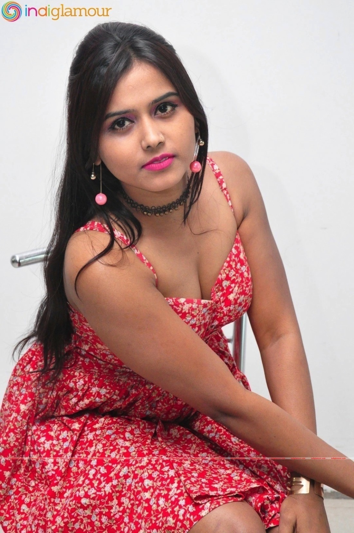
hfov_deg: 17.5
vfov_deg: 26.0
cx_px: 177
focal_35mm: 78
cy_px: 266
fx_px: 1153
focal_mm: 52
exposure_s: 1/125
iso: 3200
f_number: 5
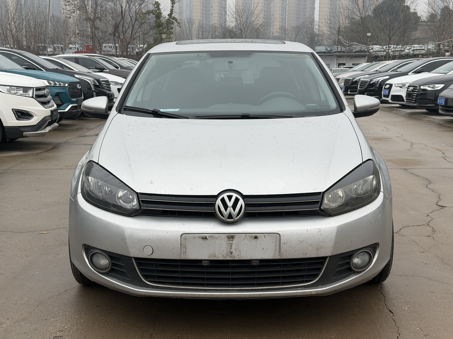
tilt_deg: -9.2
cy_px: 170
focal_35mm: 48
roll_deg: +0.1
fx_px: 628
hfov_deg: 39.7
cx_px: 226
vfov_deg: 30.3
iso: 64
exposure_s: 1/885
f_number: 1.78
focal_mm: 6.76
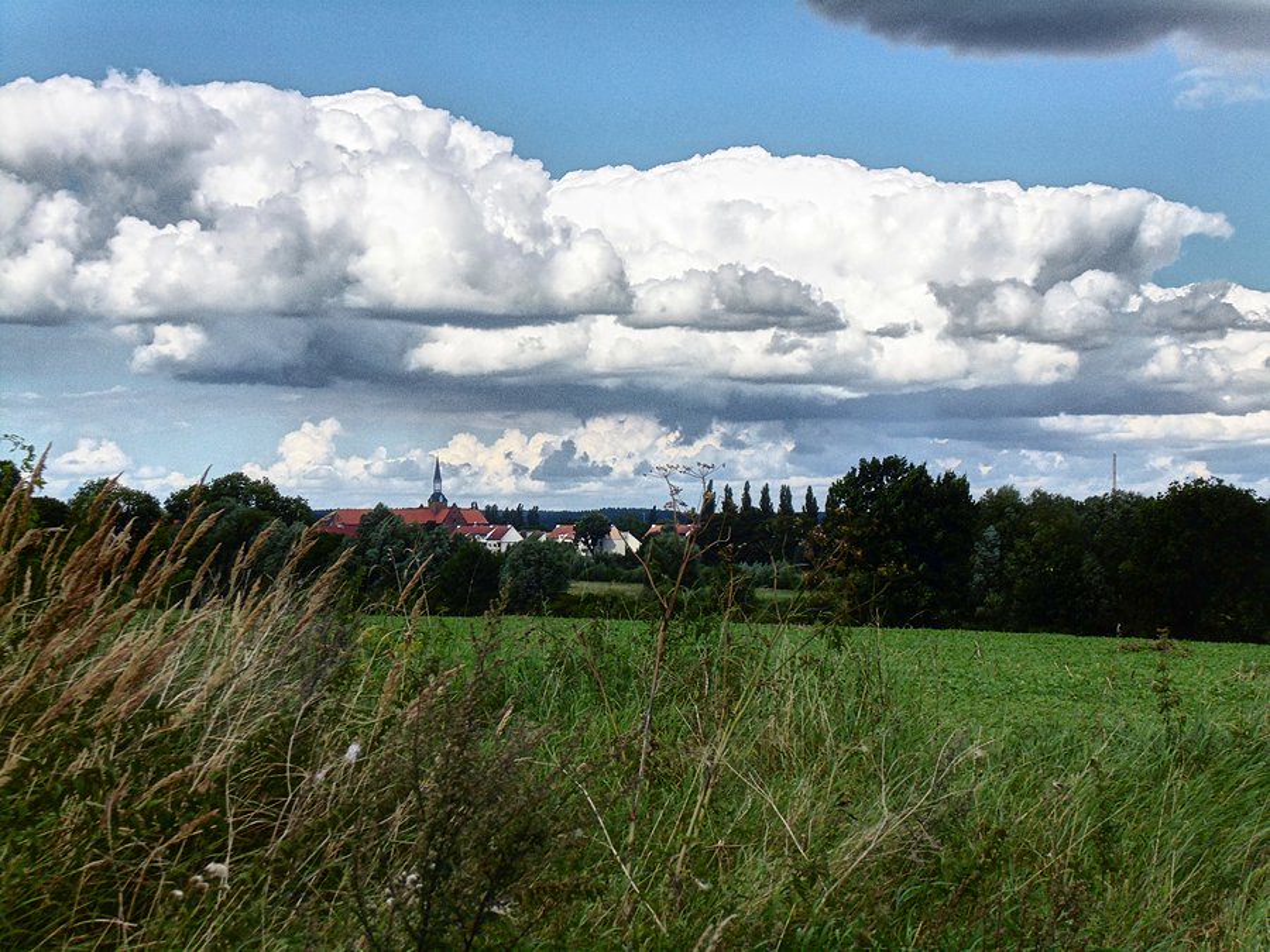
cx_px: 635
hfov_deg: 25.0
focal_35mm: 78
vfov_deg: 18.9
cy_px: 476
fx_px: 2862
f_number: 4.4
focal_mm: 14.3
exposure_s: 1/1000
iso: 100
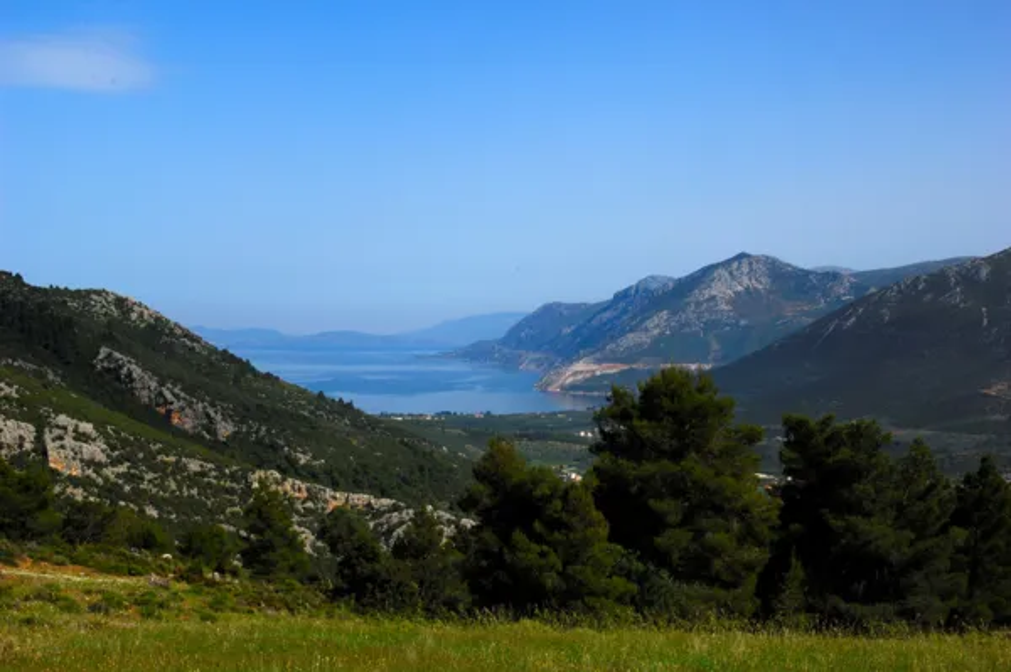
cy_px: 336
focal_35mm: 51
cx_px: 506
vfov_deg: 26.4
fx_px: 1431
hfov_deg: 38.9
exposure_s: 1/100
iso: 100
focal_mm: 34
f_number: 22
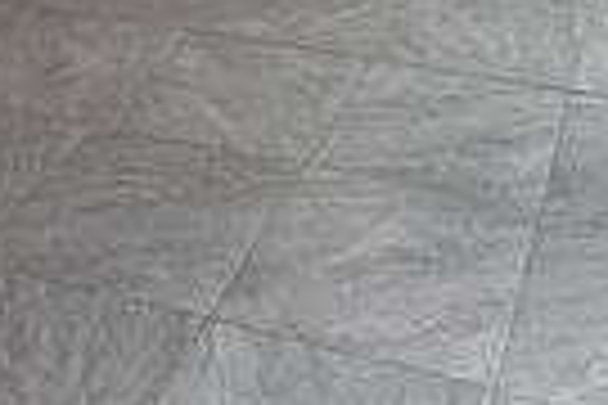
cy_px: -468
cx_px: 322
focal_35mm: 72
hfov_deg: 28.1
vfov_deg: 14.6
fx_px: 1216
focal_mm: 2.22
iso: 40
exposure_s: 1/322
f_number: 2.2
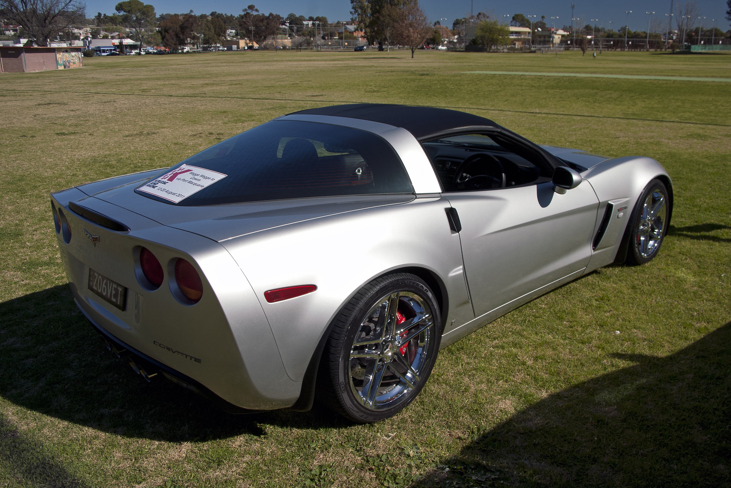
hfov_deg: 61.9
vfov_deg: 43.6
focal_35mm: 30
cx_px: 366
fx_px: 609
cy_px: 244
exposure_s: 1/250
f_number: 6.7
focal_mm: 20
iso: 200
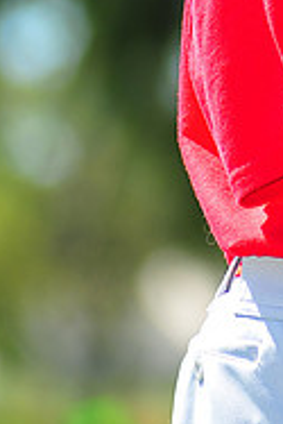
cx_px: 389
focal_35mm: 557
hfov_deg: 2.5
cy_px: -156
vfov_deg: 3.7
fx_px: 6555
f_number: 4.5
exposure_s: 1/640
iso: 200
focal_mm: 180
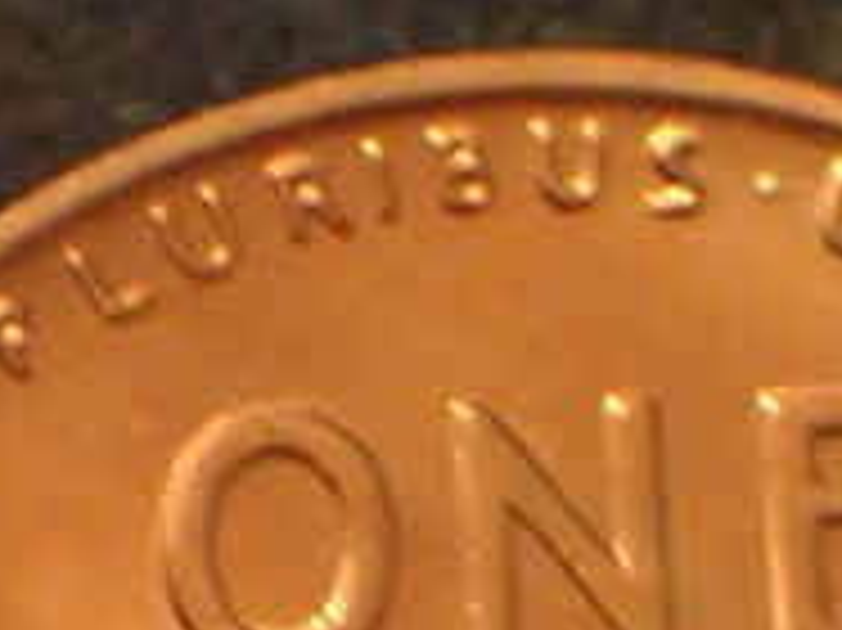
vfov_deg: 4.0
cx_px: 698
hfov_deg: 5.3
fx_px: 9091
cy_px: 920
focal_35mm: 374
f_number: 4.9
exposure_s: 1/15
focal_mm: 18
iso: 1600
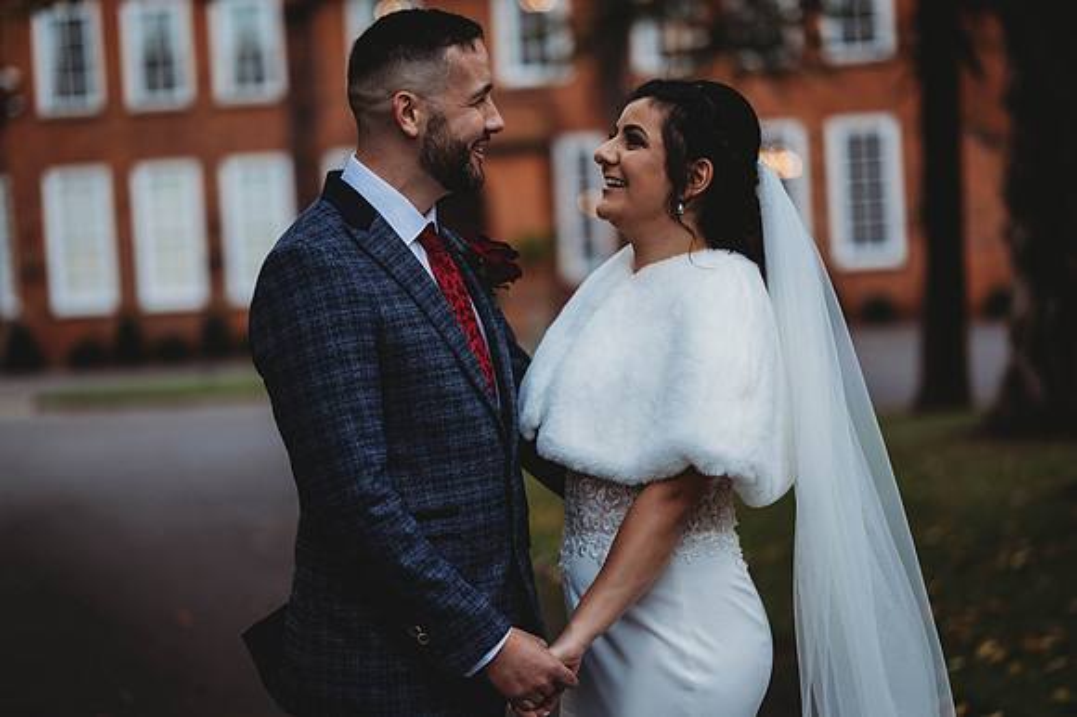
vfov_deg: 16.1
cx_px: 538
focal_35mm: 85
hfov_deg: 23.9
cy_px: 358
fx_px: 2541
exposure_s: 1/320
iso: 100
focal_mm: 85
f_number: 1.8
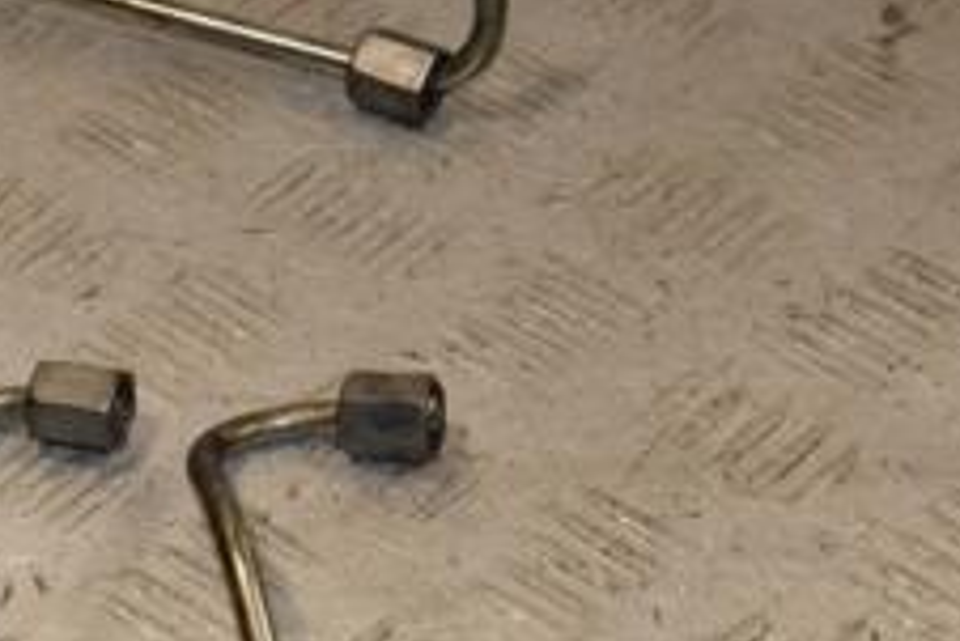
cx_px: -115
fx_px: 4785
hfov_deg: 11.3
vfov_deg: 7.7
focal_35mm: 179
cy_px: 348
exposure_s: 1/200
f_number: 9
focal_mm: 45
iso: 800
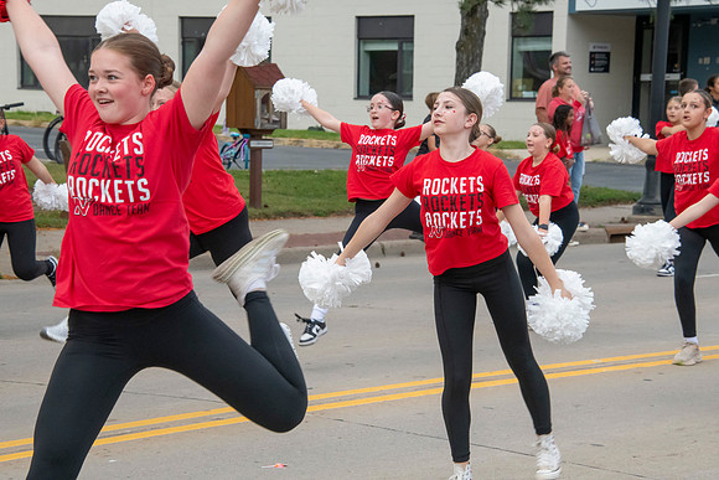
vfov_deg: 11.8
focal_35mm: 116
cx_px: 360
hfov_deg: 17.6
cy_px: 240
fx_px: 2317
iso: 3200
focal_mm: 116
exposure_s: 1/320
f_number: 11
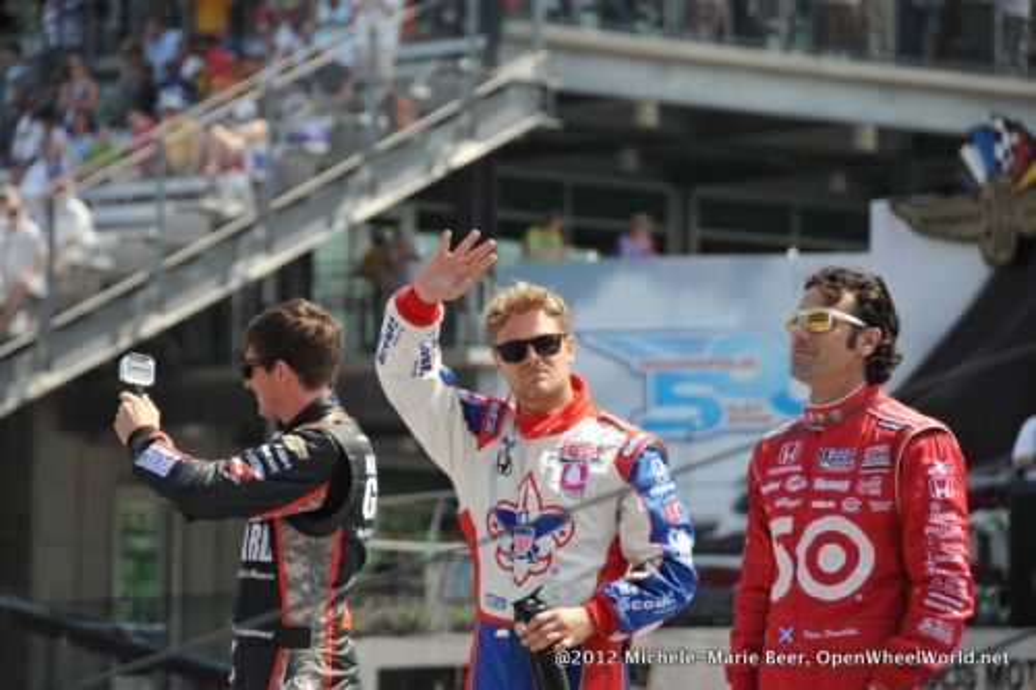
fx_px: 8630
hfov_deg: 6.9
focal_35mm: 300
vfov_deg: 4.6
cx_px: 518
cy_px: 345
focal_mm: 200
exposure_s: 1/2000
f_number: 5.6
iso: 1000
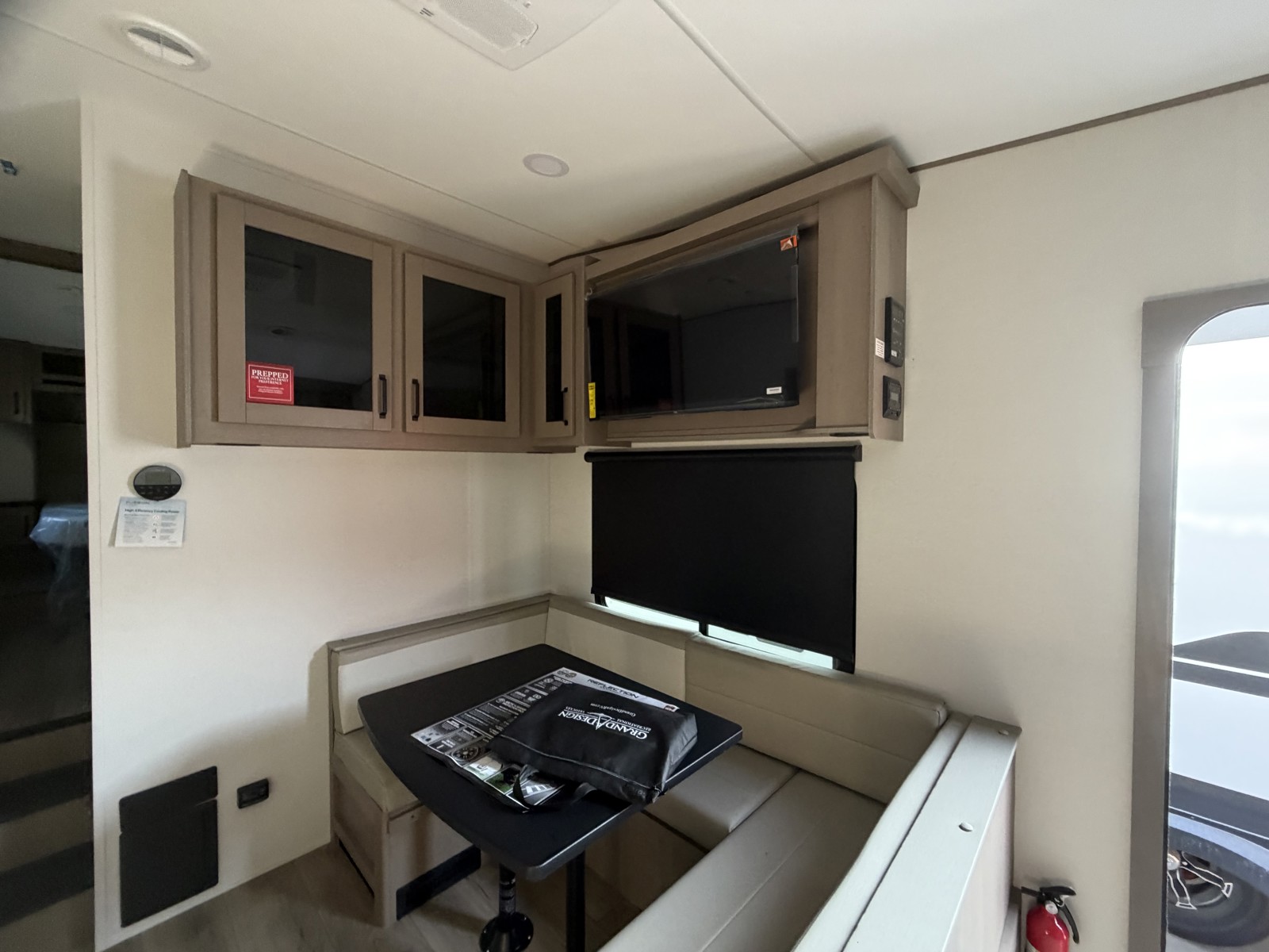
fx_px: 513
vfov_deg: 85.7
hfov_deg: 102.1
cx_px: 634
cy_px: 476
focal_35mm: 14
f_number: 2.2
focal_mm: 2.22
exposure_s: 1/86
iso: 320
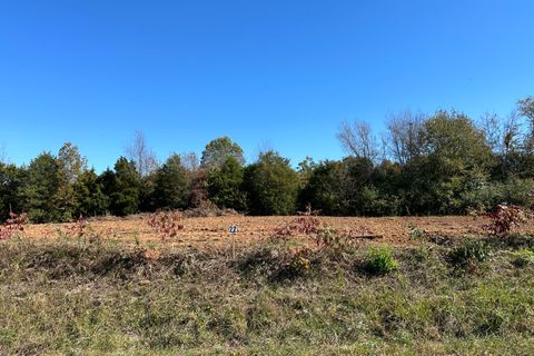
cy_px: 169
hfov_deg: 69.4
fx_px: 386
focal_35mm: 26
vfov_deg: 49.5
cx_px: 261
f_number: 1.78
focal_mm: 6.86
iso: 80
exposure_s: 1/3247
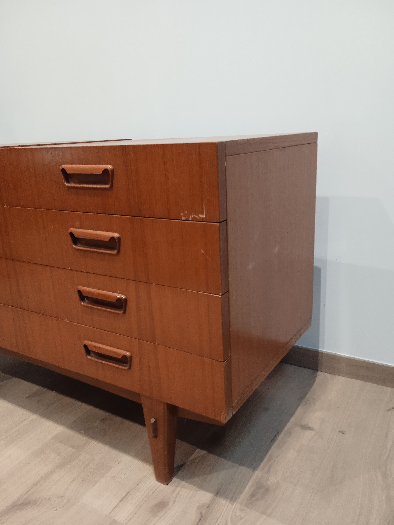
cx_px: 197
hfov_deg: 49.7
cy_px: 262
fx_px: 425
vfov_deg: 63.4
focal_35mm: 28
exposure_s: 1/14.3
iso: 956
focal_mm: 3.43
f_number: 2.2
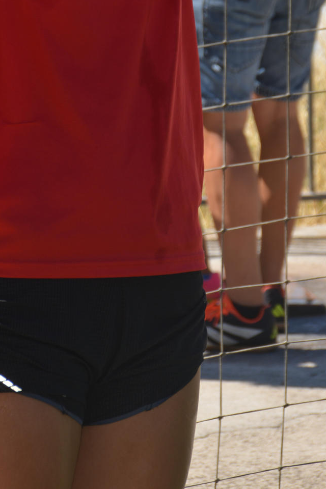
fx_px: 4565
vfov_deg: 6.1
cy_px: -15
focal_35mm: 336
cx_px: 61
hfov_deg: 4.1
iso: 100
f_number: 9
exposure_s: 1/200
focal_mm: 105
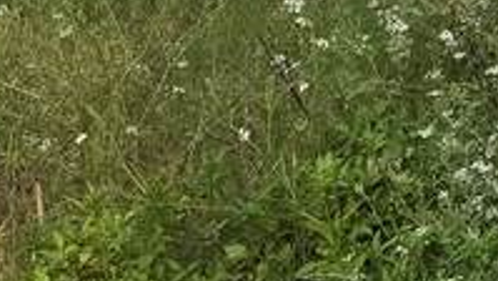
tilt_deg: -0.7
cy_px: -504
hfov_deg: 16.4
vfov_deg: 8.4
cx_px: 586
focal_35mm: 126
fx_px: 1664
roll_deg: +0.2
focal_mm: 6.76
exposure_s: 1/2370
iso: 80
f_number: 1.78
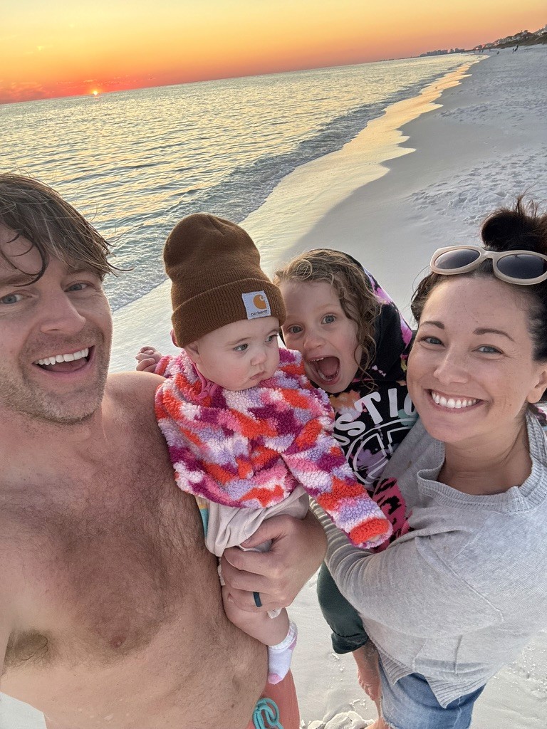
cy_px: 364
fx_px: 485
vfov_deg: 73.9
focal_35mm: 23
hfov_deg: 58.9
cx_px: 274
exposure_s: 1/69
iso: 80
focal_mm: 2.69
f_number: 1.9
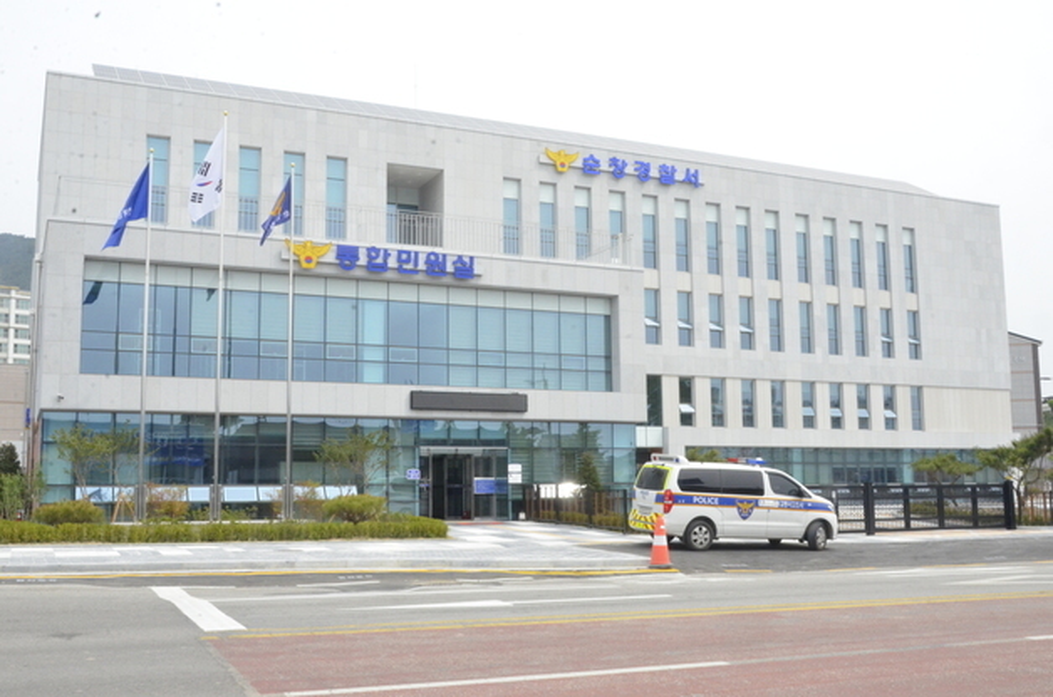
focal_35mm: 36
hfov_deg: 53.2
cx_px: 526
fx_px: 1051
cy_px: 348
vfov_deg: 36.7
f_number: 25
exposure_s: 1/250
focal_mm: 24
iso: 2500
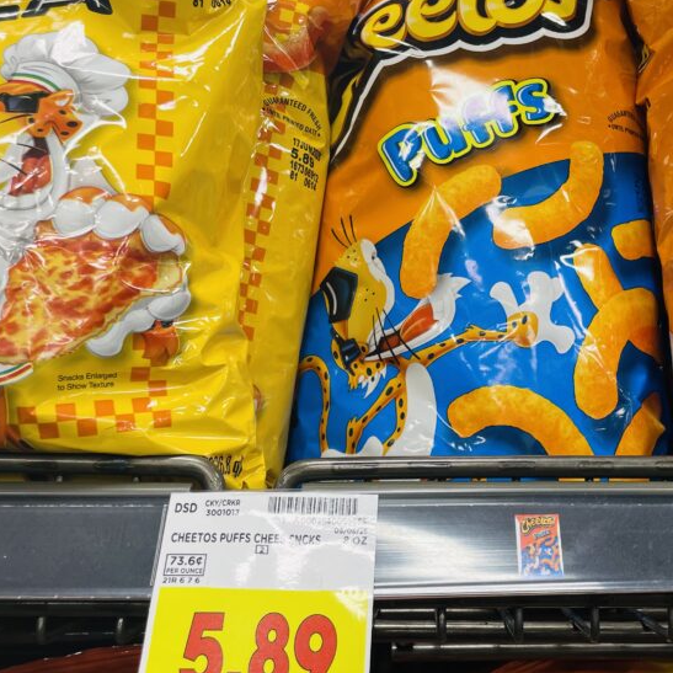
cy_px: 300
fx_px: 946
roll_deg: -0.8
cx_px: 447
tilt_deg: +9.3
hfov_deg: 38.7
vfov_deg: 39.1
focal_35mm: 43
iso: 50
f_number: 1.6
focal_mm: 4.2
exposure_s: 1/62
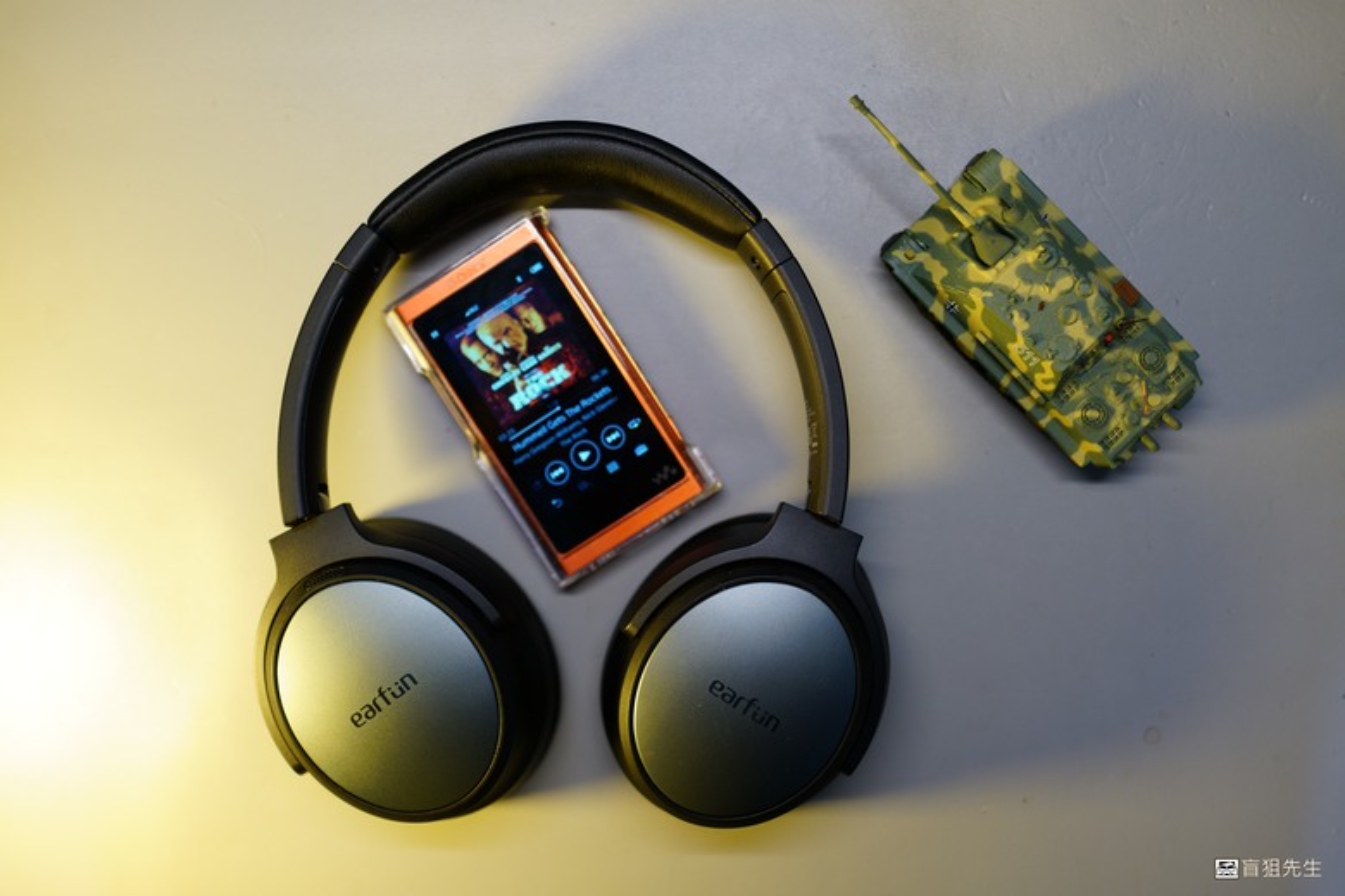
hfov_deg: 54.4
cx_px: 672
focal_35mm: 35
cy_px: 448
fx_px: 1308
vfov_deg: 37.9
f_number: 2.5
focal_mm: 35
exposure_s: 1/100
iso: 400
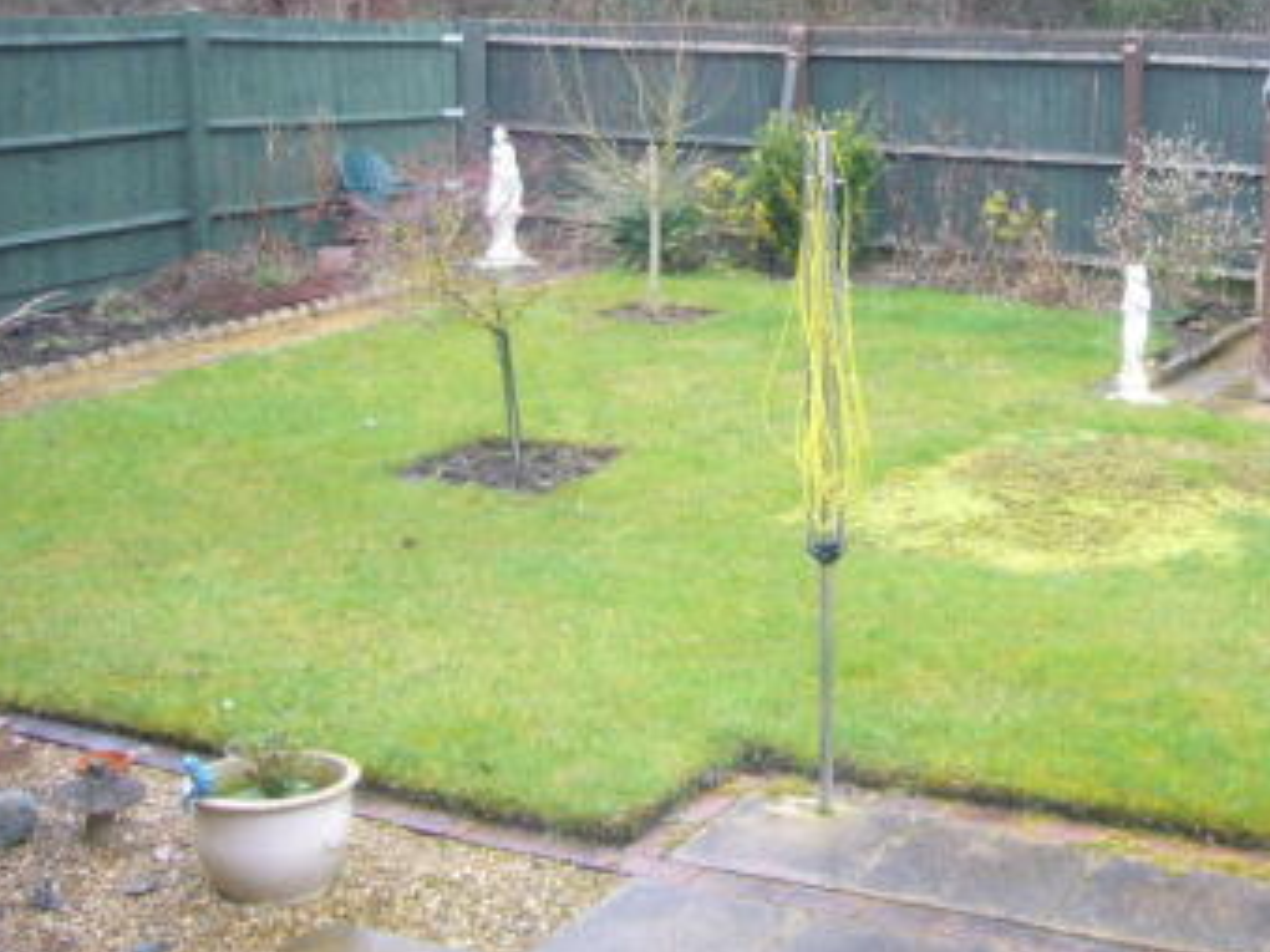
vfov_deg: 30.1
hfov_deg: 39.1
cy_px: 319
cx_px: 868
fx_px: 1761
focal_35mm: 48
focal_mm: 4.6
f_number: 2.8
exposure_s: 1/25
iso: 80
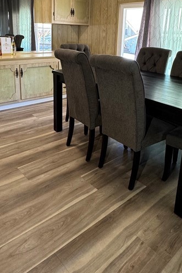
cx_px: 97
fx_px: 228
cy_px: 81
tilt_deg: -12.3
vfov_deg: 59.8
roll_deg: -2.5
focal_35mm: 30
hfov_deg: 43.6
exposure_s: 1/60
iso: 160
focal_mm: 2.22
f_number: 2.2
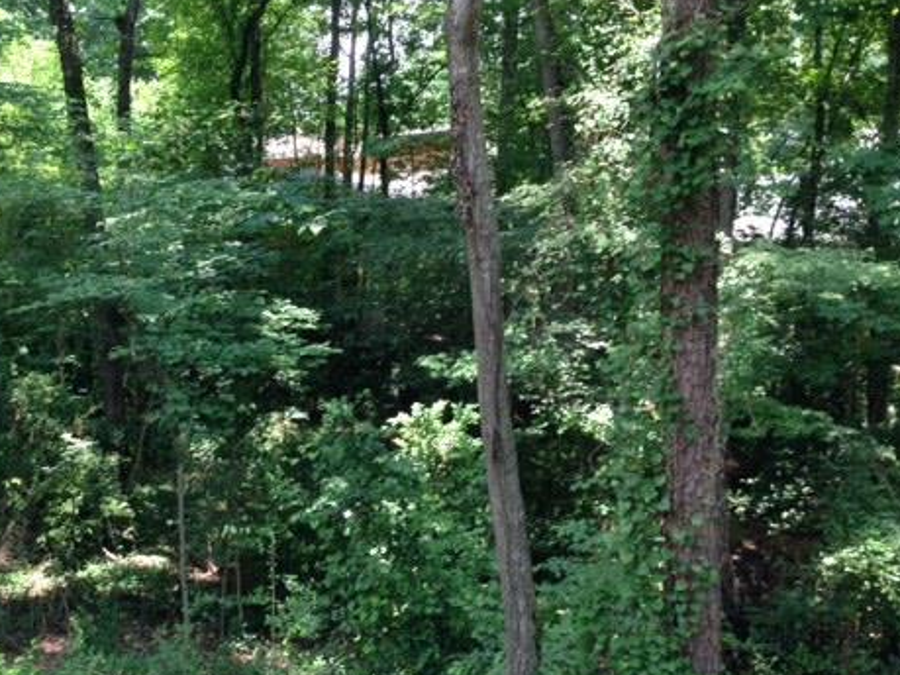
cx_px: 284
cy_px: 324
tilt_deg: -2.6
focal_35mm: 46
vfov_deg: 31.5
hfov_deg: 40.6
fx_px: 1196
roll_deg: -0.9
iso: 64
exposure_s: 1/120
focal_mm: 4.12
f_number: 2.4
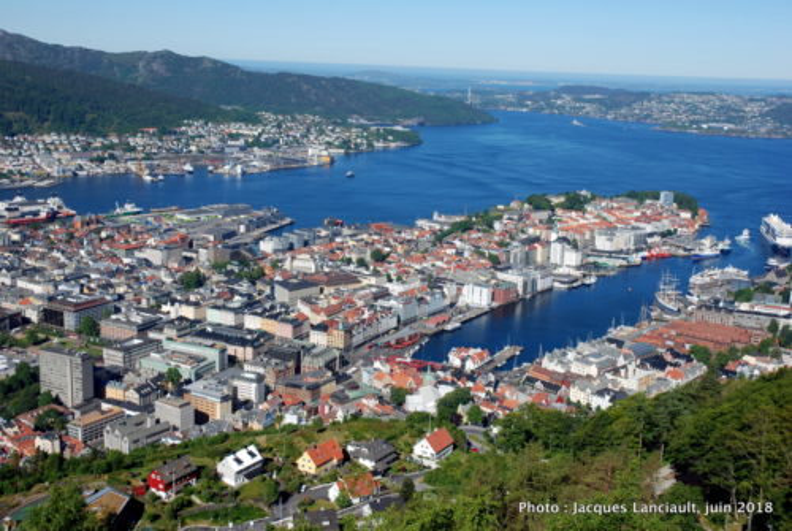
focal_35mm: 44
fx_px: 958
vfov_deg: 30.9
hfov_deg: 44.9
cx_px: 396
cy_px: 266
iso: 100
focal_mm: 29
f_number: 10
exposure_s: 1/200
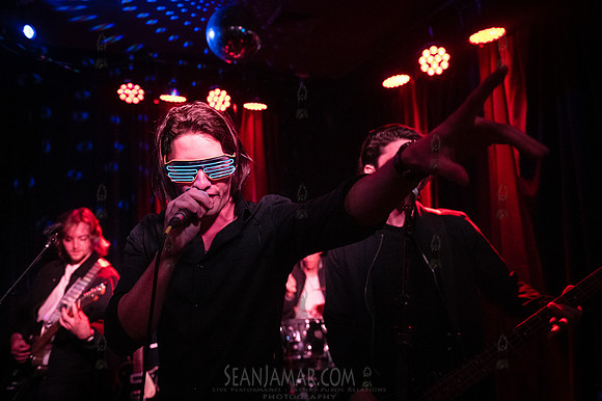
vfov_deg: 47.9
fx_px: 451
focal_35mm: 27
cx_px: 301
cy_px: 200
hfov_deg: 67.4
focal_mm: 27
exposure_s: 1/250
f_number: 3.5
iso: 12800
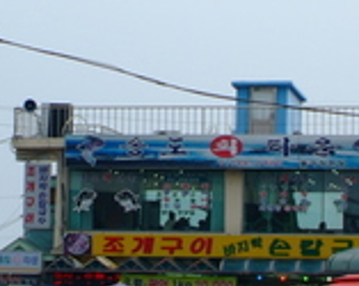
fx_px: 1867
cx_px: 182
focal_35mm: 176
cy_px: 137
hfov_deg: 11.0
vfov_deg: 8.8
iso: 100
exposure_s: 1/180
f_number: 6.7
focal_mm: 28
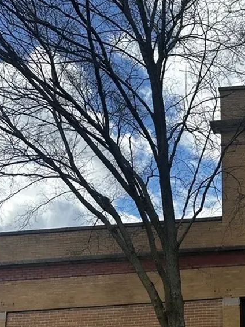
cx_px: 272
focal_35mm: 58
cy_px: 275
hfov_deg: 23.6
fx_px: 547
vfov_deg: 32.1
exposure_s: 1/2967
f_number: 1.78
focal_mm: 6.86
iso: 80
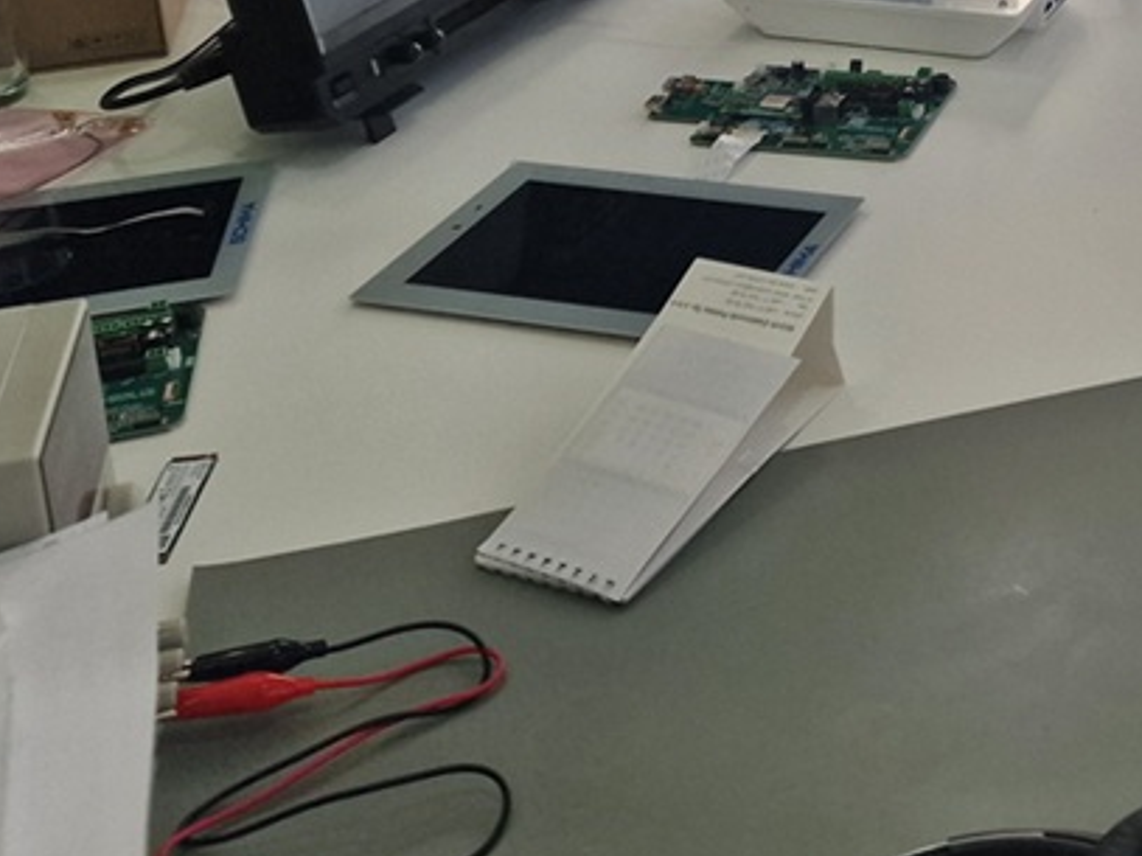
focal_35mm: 61
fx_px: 2012
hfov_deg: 29.2
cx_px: 1201
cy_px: -258
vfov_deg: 21.7
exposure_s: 1/180
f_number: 1.8
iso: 50
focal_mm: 6.4
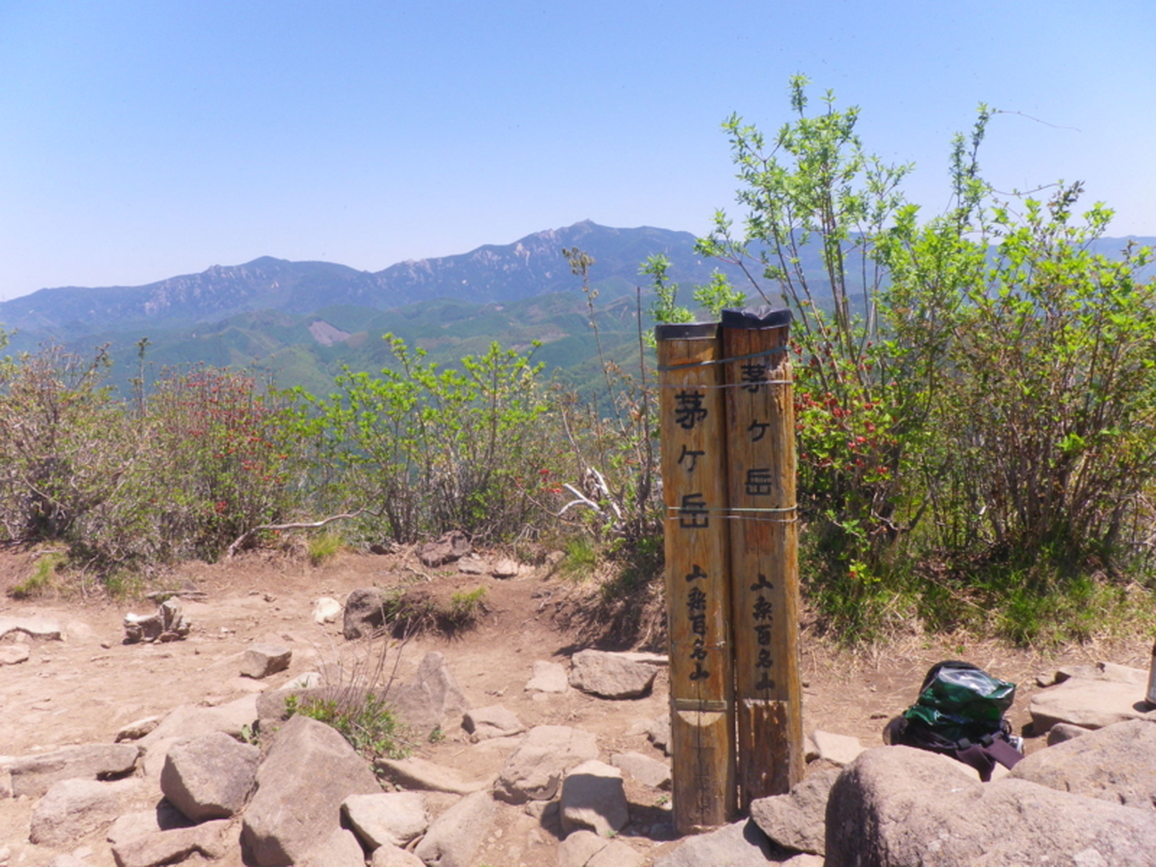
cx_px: 578
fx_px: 1169
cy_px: 434
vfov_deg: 40.7
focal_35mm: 35
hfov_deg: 52.6
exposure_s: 1/160
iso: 64
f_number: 6.3
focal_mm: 6.2
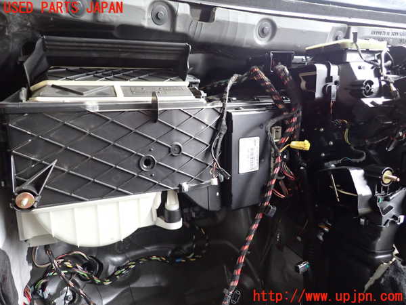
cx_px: 203
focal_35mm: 25
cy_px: 152
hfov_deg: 69.4
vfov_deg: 54.9
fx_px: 293
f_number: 2
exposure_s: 1/30
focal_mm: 4.5
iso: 500
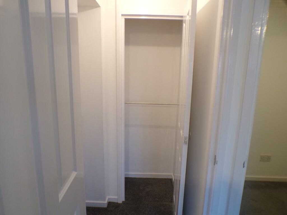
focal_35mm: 24
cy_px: 108
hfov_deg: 71.6
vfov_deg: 56.8
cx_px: 144
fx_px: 199
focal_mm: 4.3
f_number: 3
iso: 200
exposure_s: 1/34
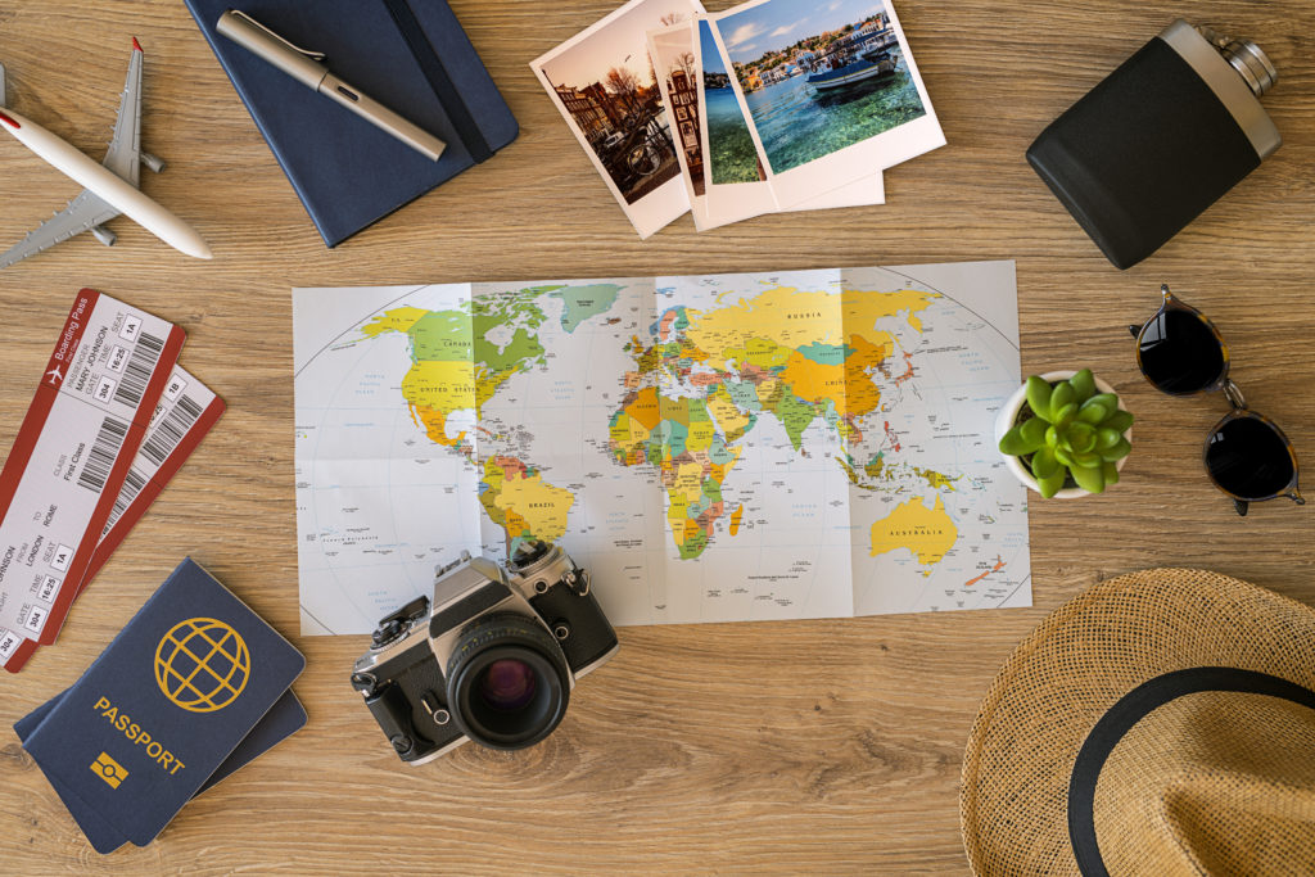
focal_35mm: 50
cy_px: 438
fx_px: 1827
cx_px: 658
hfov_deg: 39.6
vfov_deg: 27.0
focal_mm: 50
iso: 160
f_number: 4
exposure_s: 1/100
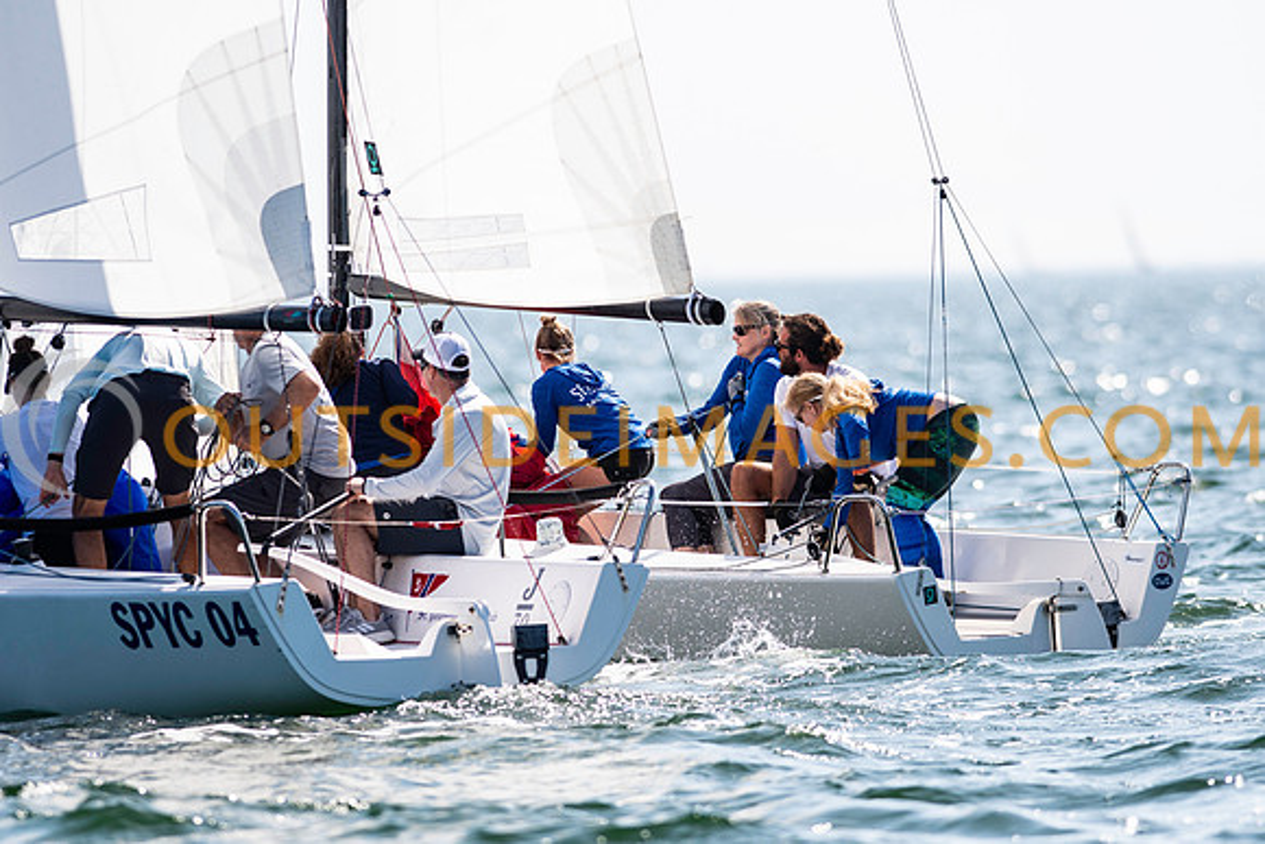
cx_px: 632
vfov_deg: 3.0
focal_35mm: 458
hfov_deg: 4.5
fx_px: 16114
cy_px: 422
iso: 200
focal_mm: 300
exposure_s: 1/2500
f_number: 5
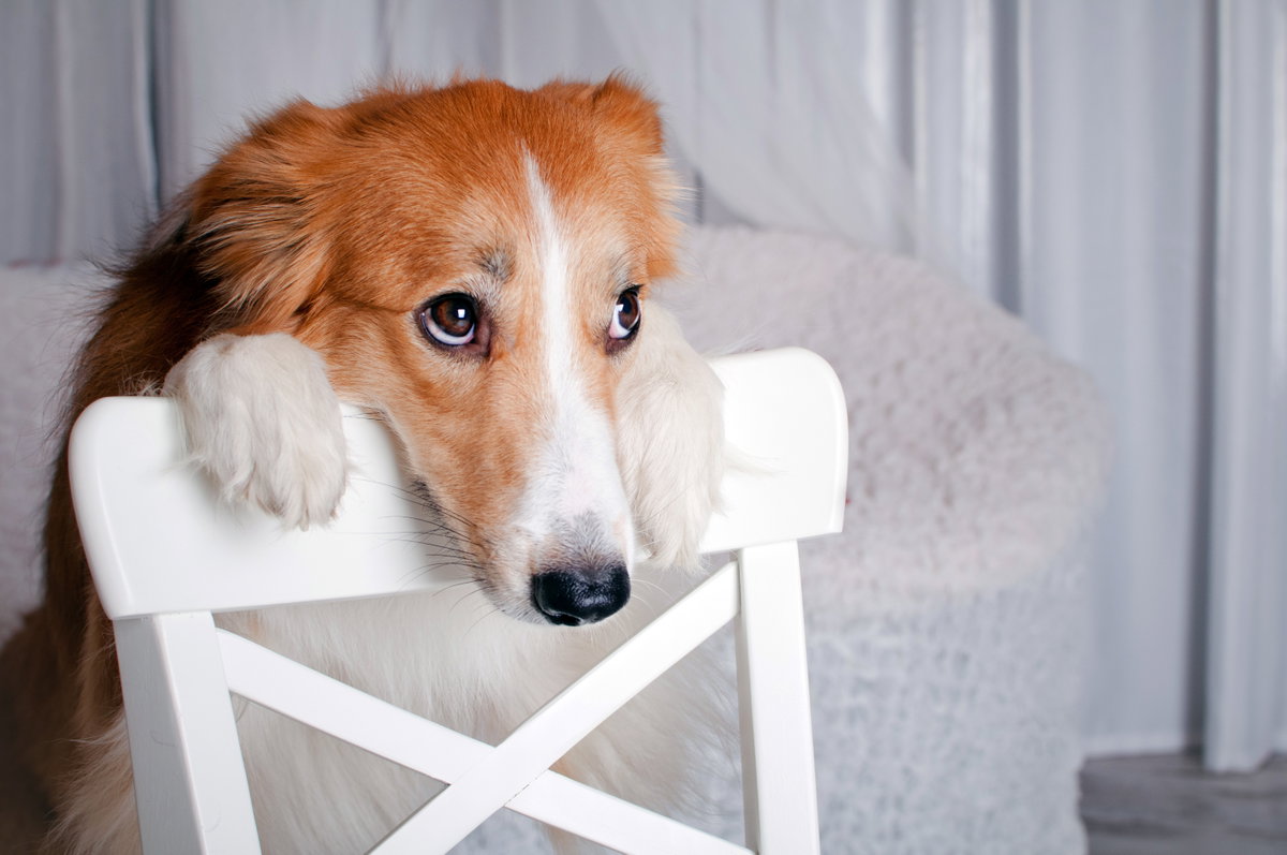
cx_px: 644
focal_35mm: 52
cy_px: 428
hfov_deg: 37.9
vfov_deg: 25.7
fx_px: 1875
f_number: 5
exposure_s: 1/125
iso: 200
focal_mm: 35
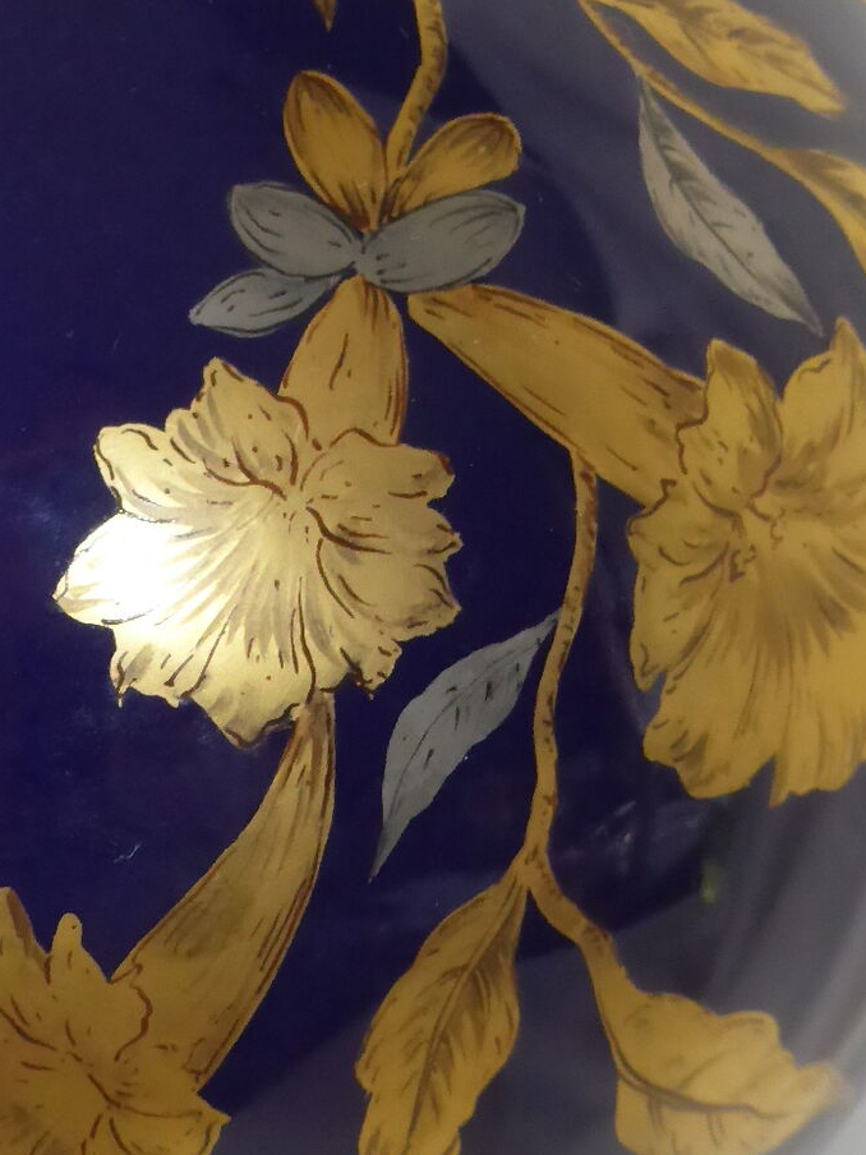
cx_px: 112
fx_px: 3469
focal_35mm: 104
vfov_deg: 18.9
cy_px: 406
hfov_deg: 14.1
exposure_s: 1/60
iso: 500
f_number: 4.2
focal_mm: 8.5
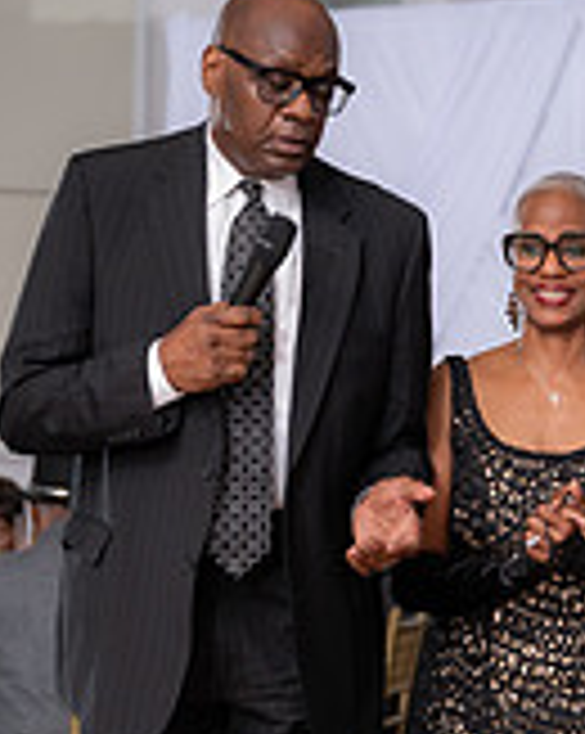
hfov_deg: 10.1
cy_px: 621
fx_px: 3317
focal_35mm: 153
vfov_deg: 12.5
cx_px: 371
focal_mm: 59
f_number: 2.8
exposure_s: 1/250
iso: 2000
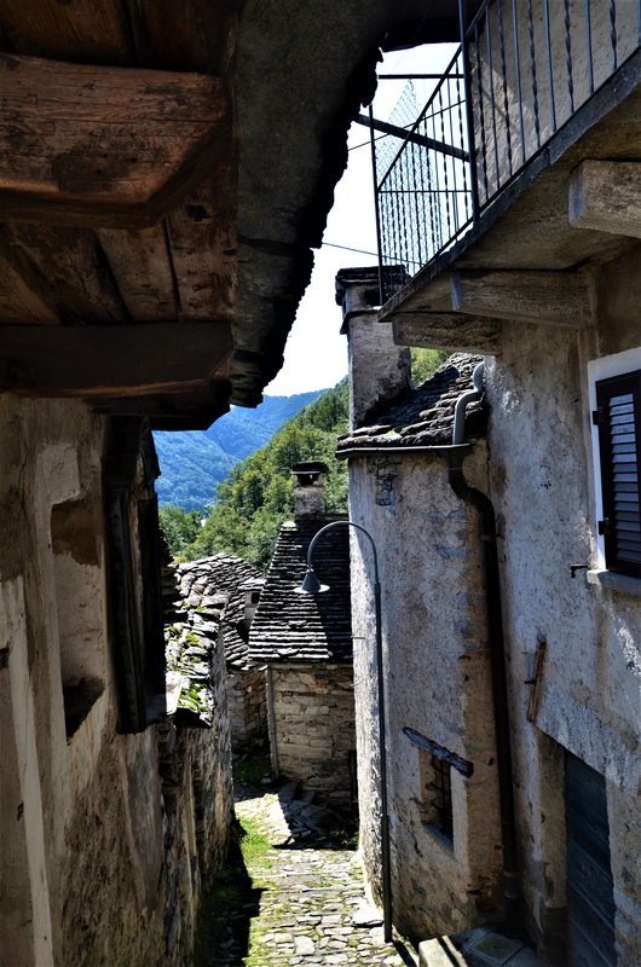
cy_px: 484
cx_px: 320
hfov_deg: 47.7
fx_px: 724
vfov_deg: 67.5
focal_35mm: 27
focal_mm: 18
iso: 320
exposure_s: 1/125
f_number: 9
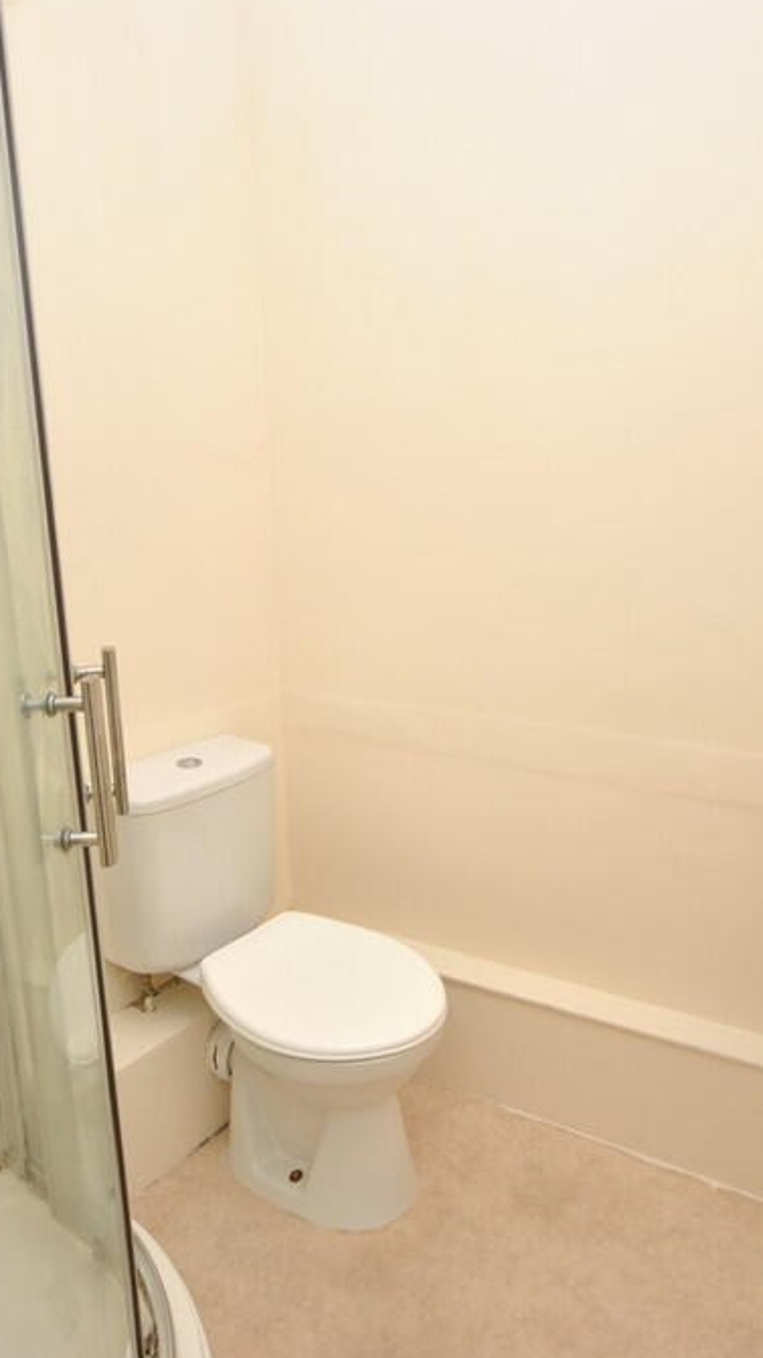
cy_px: 683
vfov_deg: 76.3
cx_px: 429
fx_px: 864
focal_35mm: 24
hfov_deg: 47.5
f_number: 4
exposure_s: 1/60
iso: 200
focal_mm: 10
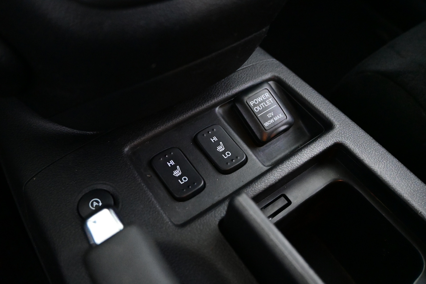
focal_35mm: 31
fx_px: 364
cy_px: 142
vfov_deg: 42.6
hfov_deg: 60.7
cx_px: 213
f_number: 3.8
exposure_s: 1/30
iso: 7200
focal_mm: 20.5
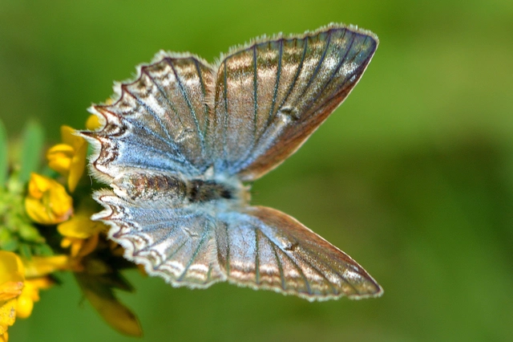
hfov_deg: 16.7
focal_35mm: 123
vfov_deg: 11.1
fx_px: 1752
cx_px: 256
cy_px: 171
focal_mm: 82
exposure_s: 1/640
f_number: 5.6
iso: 200
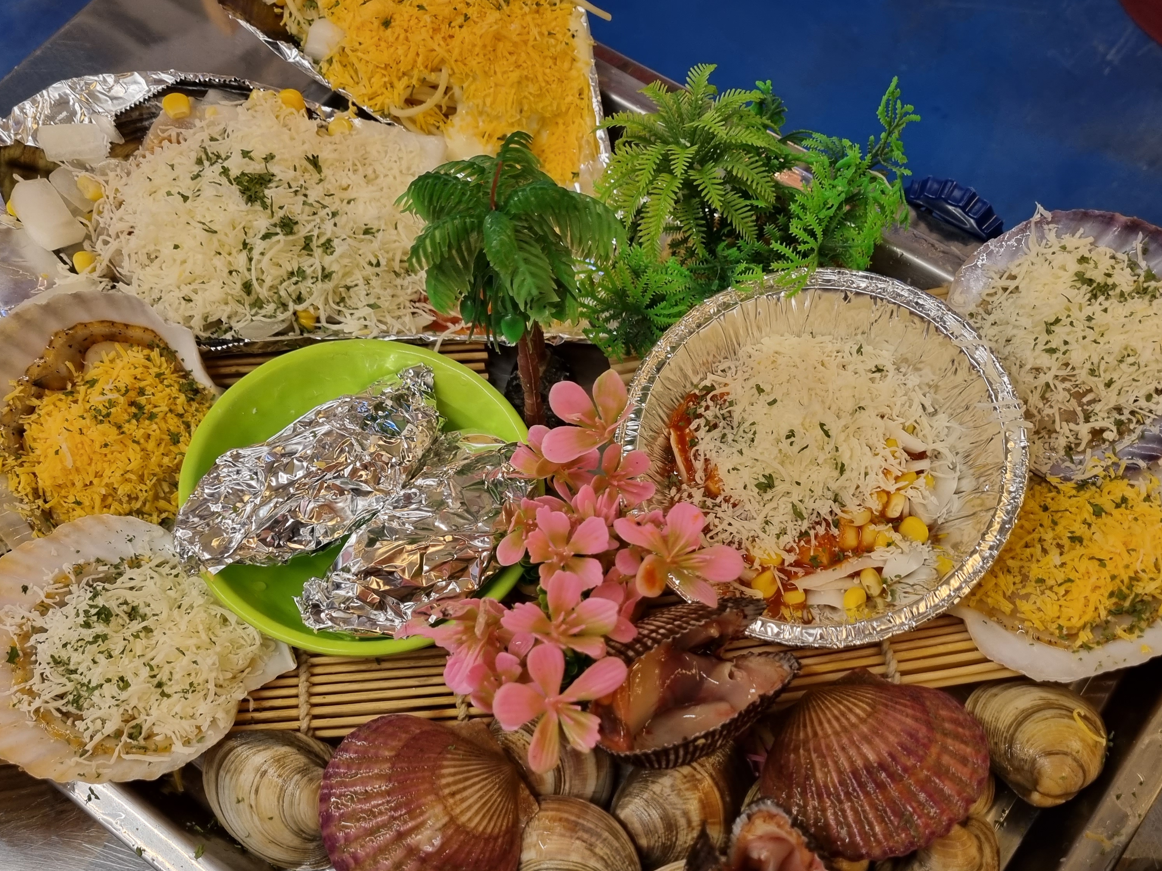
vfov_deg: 40.2
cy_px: 579
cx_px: 584
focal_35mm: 35
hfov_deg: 52.6
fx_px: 1175
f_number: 1.8
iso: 200
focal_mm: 5.4
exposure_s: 1/40
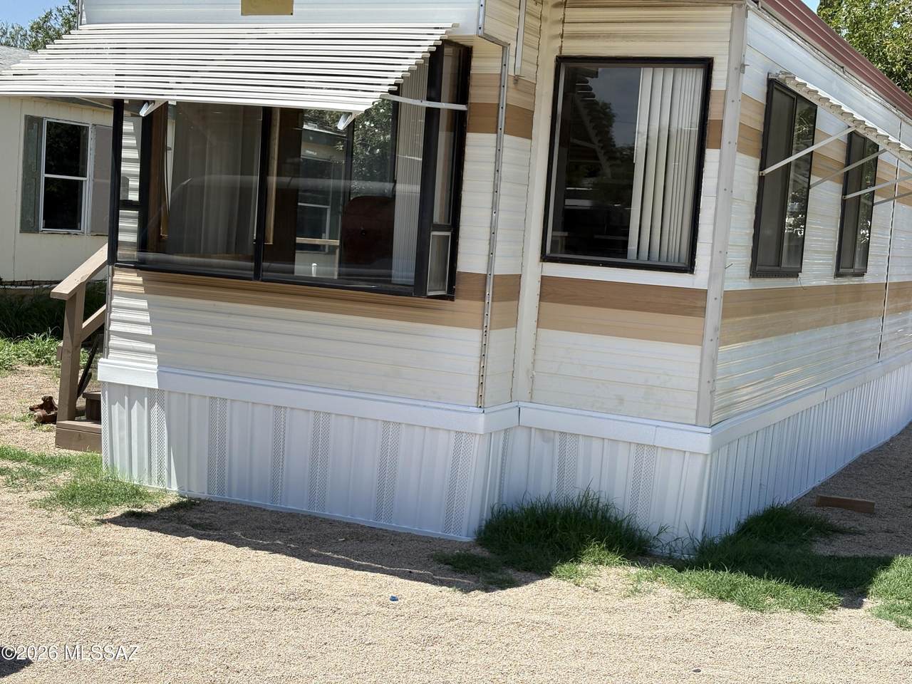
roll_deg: -3.7
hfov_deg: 36.8
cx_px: 456
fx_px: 1370
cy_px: 342
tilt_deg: -4.3
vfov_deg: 28.0
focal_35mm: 52
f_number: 1.6
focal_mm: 5.96
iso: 40
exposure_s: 1/3636
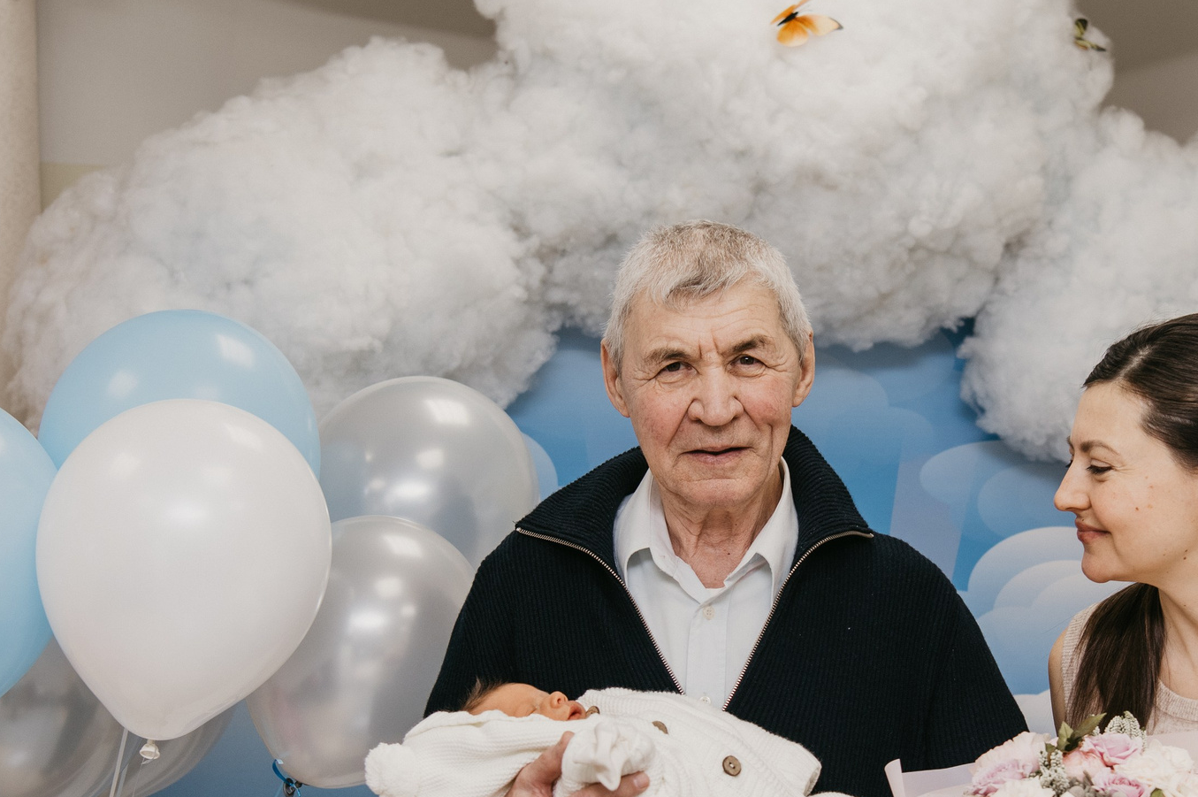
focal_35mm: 84
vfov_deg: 16.2
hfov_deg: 24.1
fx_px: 2793
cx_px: 755
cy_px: 575
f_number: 4
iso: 160
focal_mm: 42
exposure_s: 1/160
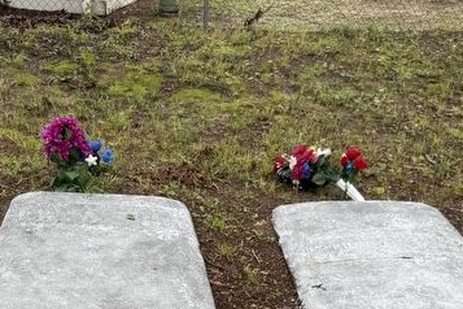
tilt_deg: -30.9
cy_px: 354
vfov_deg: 22.6
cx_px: 141
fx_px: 720
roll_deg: -1.4
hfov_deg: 35.2
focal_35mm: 56
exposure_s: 1/813
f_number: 1.78
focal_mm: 6.76
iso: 80
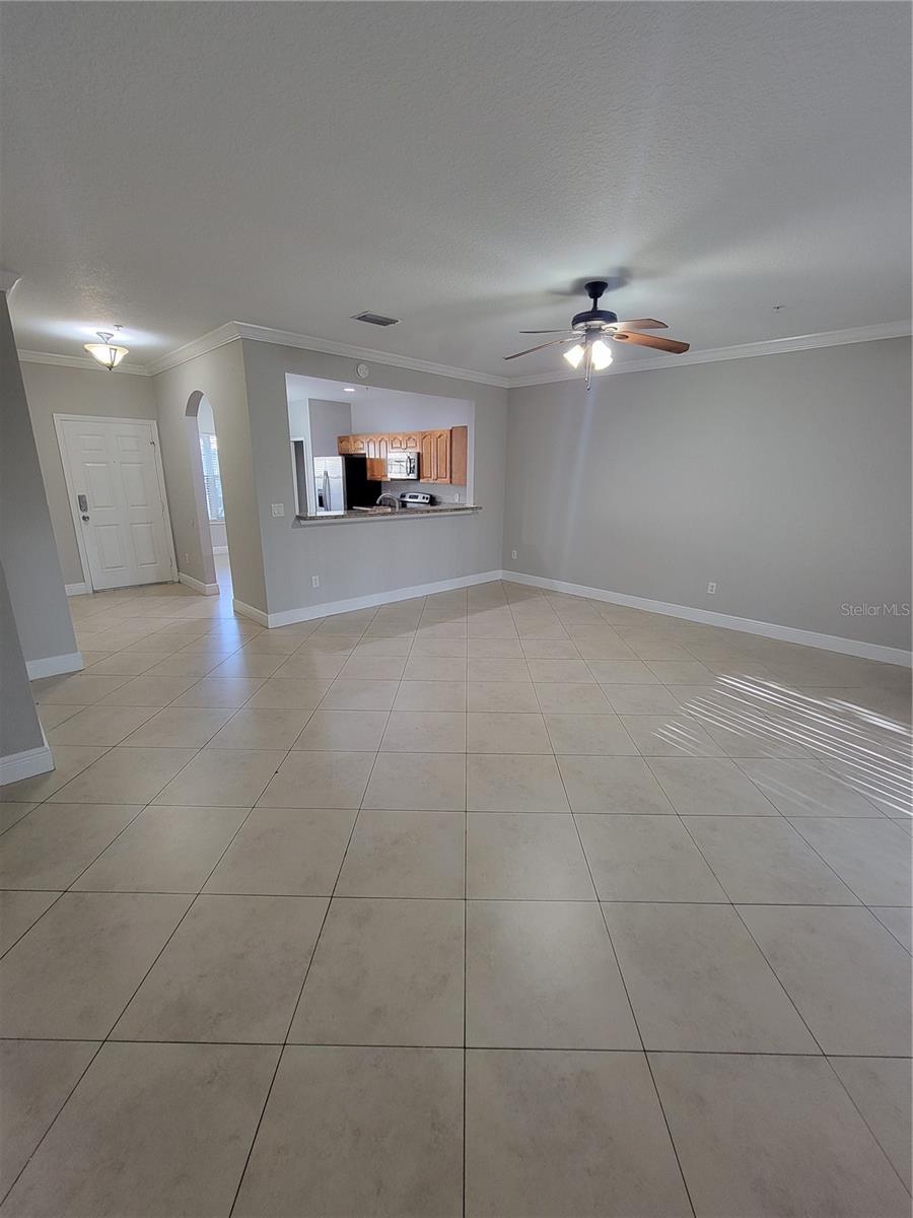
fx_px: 457
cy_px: 609
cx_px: 456
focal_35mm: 13
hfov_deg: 89.9
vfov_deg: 106.2
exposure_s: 1/40
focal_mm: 2.2
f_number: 2.2
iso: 320
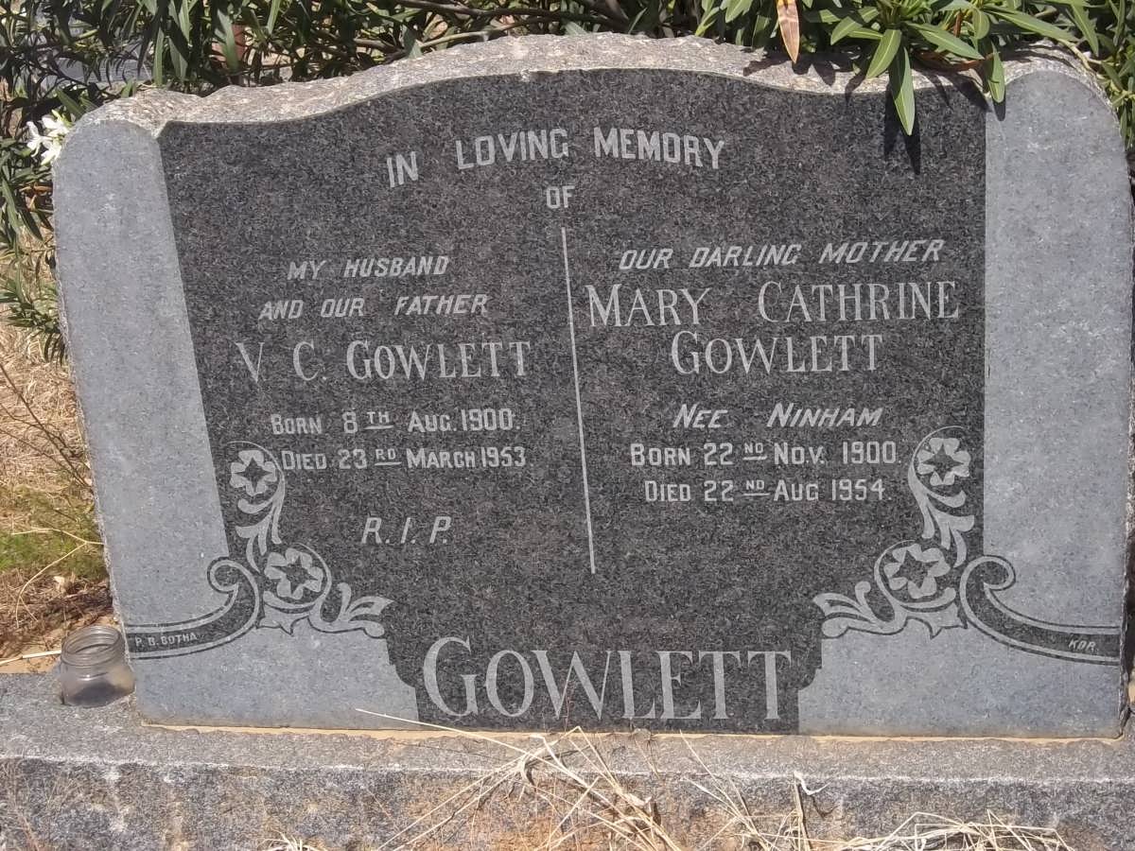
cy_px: 426
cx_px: 568
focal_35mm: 50
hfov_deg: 38.2
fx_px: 1639
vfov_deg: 29.1
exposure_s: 1/200
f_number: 7
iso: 80
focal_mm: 8.8
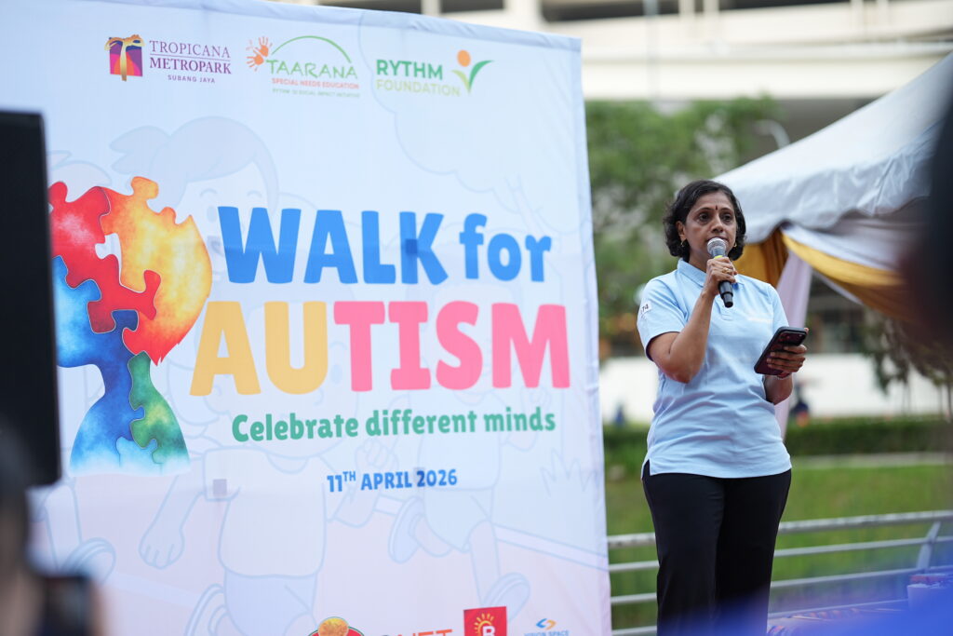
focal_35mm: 85
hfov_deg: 23.9
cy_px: 318
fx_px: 2250
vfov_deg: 16.1
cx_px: 476
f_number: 1.4
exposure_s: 1/400
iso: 160
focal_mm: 85
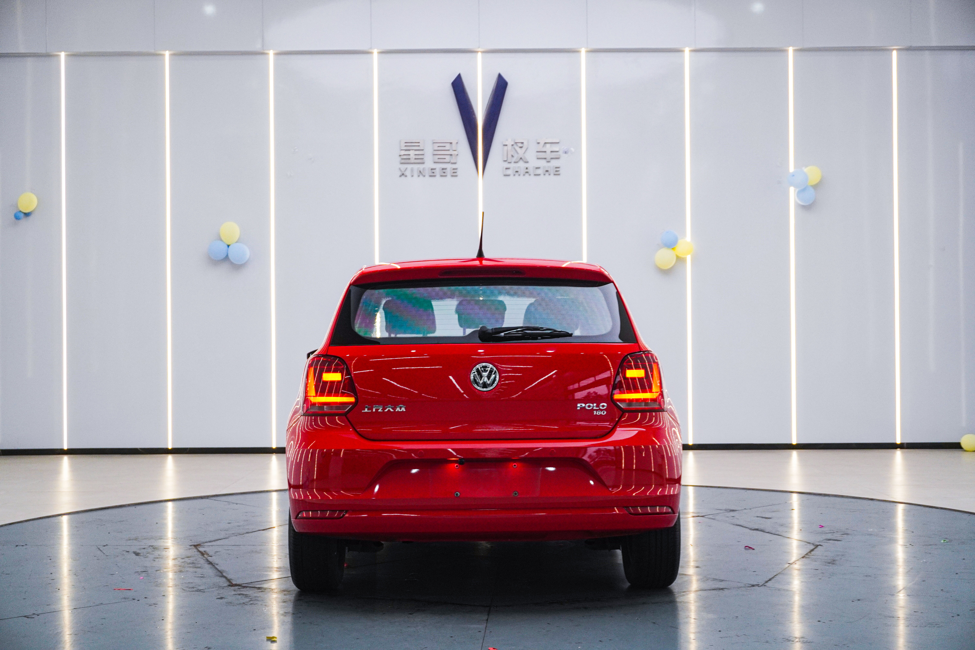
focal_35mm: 50
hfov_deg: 40.0
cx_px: 488
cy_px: 325
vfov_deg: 27.3
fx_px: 1341
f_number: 6.3
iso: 800
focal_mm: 33
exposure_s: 1/80
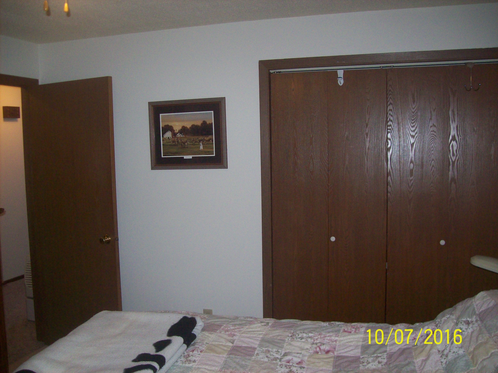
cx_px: 249
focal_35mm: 36
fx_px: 518
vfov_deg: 39.6
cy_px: 186
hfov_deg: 51.4
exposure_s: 1/64
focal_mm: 6
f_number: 2.7
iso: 200
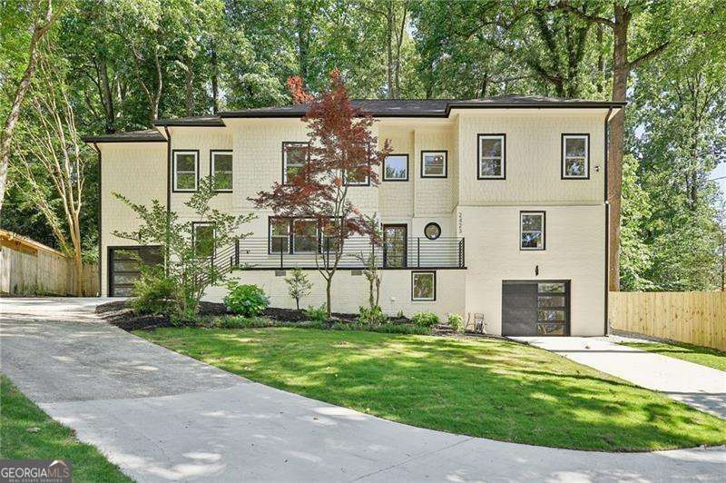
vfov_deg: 50.3
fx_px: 514
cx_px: 363
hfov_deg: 70.5
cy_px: 242
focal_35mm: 26
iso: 400
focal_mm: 25.5
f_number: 8
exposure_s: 1/200
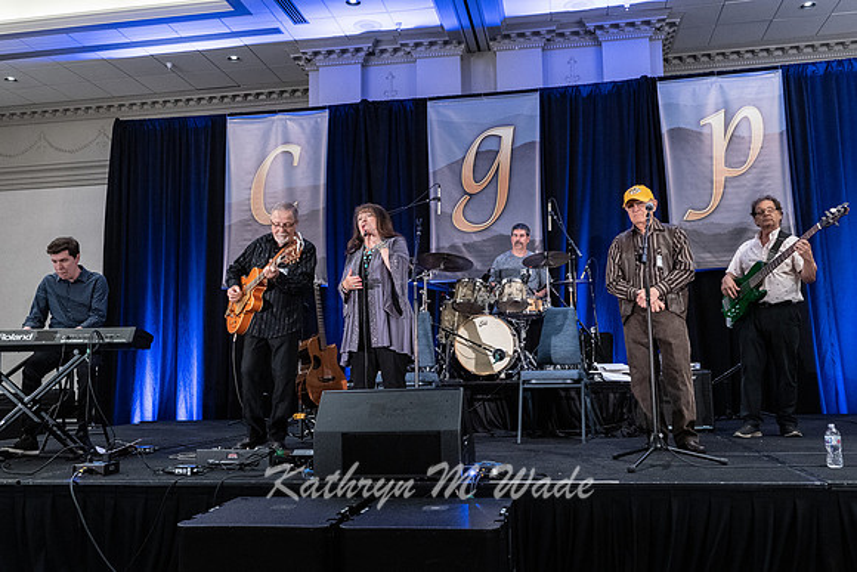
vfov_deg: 39.3
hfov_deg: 56.3
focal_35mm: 34
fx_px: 800
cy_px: 286
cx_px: 428
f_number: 6.3
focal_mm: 31
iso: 6400
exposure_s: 1/160
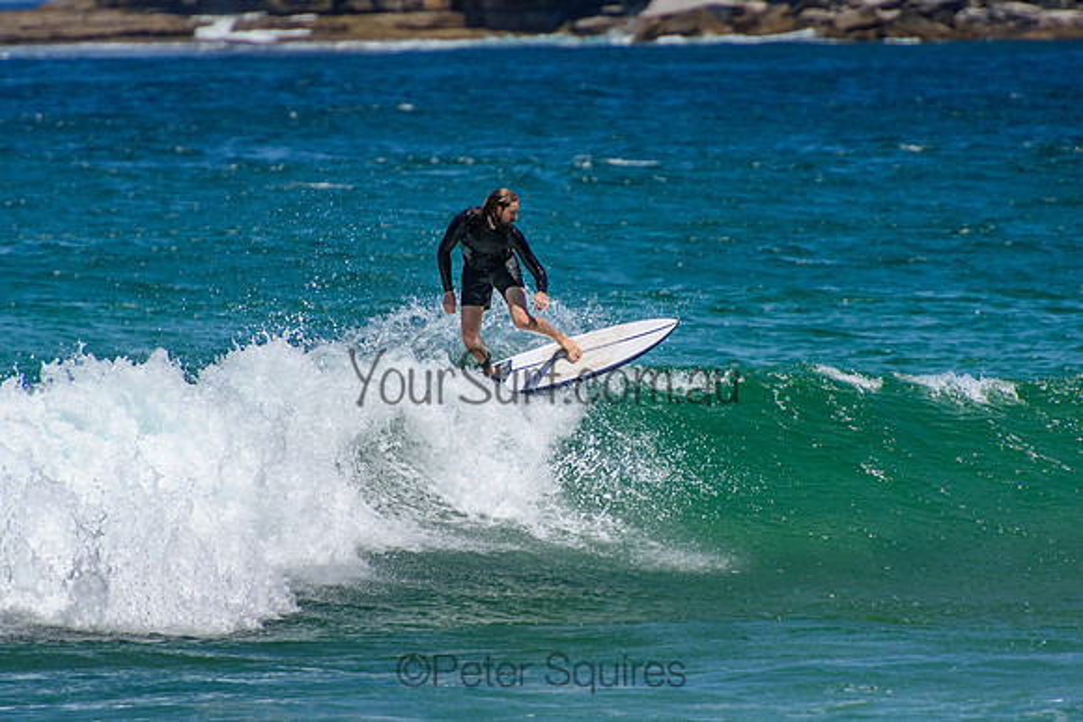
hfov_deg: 3.4
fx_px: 18053
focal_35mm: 600
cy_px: 361
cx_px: 542
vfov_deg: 2.3
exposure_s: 1/2000
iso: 250
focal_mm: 400
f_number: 5.6
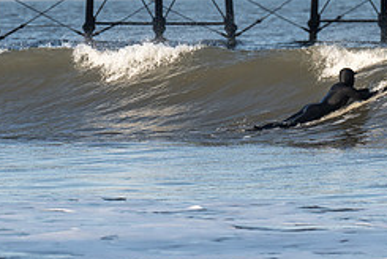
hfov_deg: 2.9
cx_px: -82
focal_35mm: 710
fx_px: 7642
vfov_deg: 1.9
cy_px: 63
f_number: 4
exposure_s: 1/1000
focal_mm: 200
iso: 160
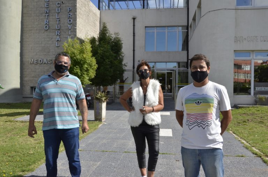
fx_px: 234
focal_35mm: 32
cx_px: 134
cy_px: 88
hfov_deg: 59.6
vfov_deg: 41.6
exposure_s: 1/800
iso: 800
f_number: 14
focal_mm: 21
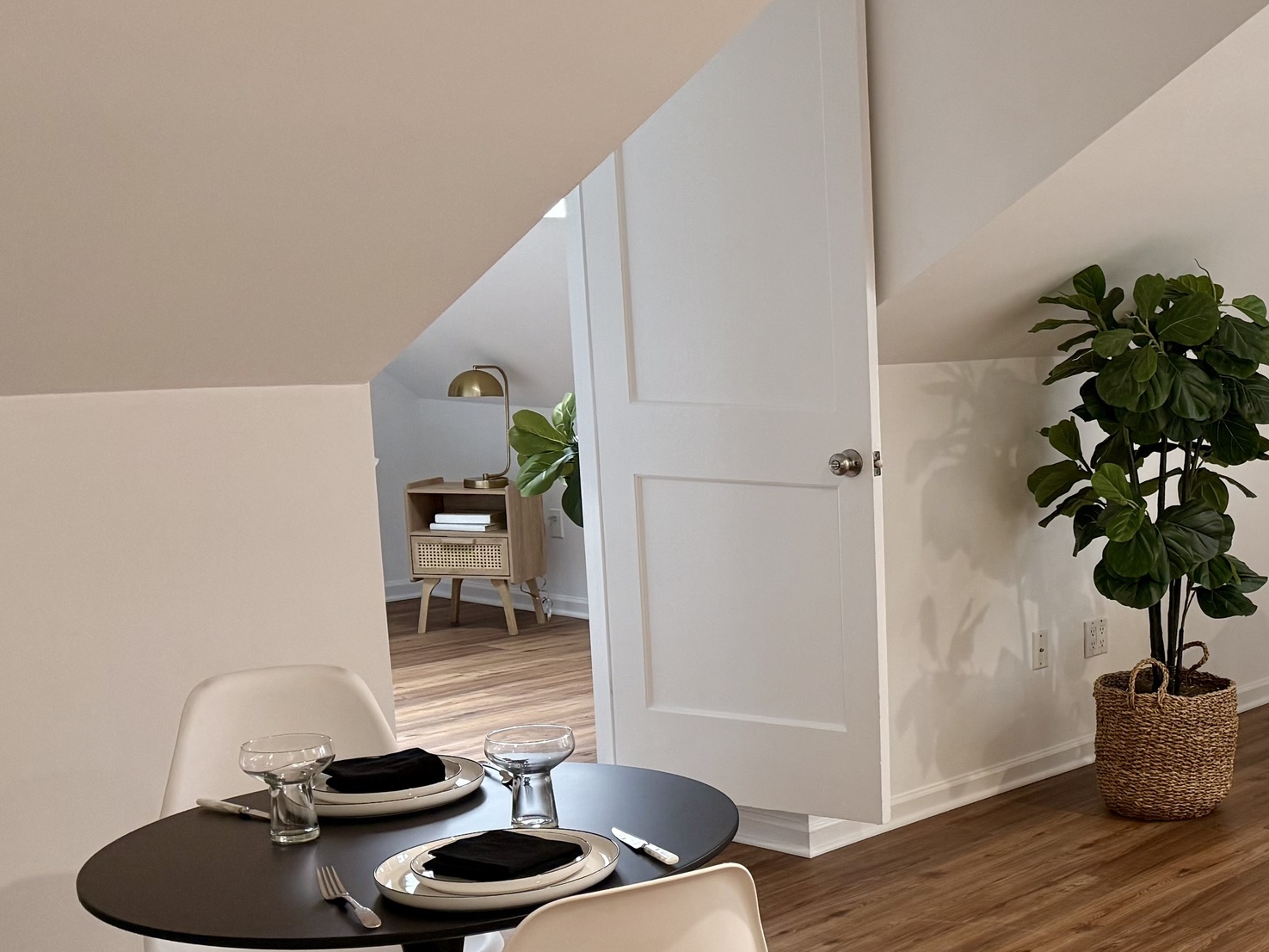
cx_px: 1233
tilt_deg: -9.3
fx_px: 1833
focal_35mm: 50
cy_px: 631
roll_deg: +0.0
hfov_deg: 35.1
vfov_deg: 28.9
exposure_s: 1/120
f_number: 1.78
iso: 200
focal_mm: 6.76
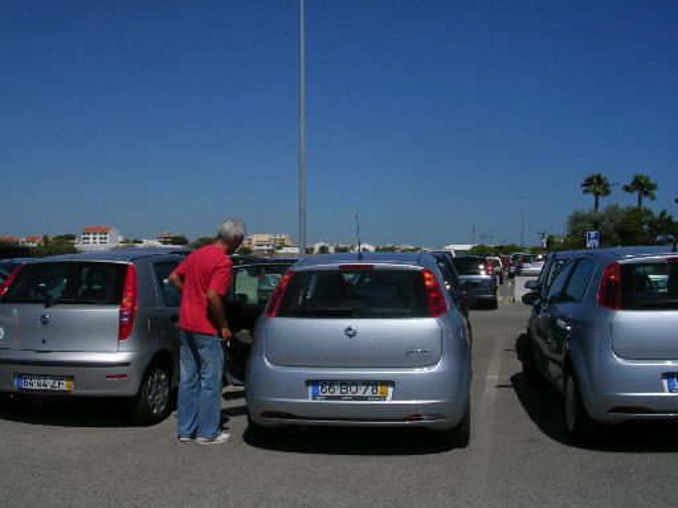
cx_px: 339
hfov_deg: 49.0
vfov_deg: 37.7
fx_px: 744
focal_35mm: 38
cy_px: 254
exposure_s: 1/883
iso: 50
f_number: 5.6
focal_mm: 5.8
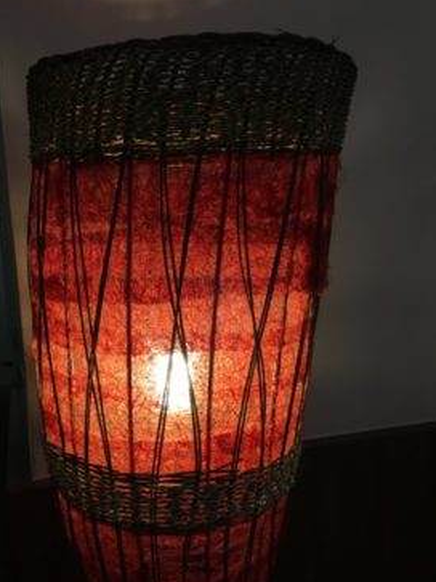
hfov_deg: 39.6
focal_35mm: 36
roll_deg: +3.0
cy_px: 345
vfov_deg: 51.1
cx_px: 191
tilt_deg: -8.4
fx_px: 605
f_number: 2.2
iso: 32
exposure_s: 1/33
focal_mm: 4.15
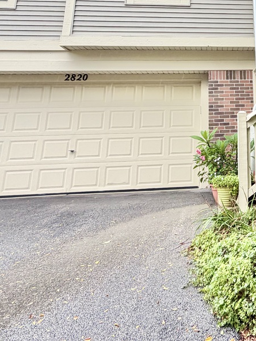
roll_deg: +2.7
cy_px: 60
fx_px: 335
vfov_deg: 50.1
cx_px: 256
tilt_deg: +15.4
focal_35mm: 34
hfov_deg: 37.4
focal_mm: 2.22
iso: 64
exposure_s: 1/139
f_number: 2.2
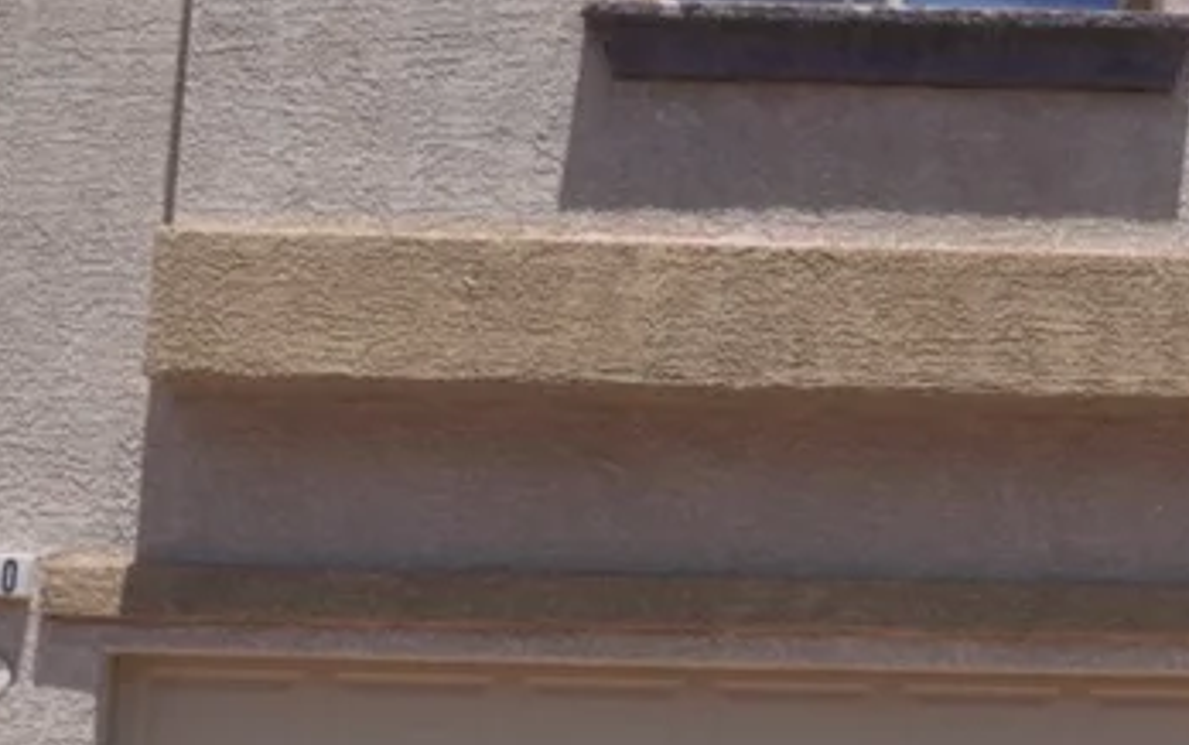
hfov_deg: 27.6
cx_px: 1063
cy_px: 499
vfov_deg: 18.1
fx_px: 2335
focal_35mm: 72
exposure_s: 1/200
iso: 100
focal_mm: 16
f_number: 10
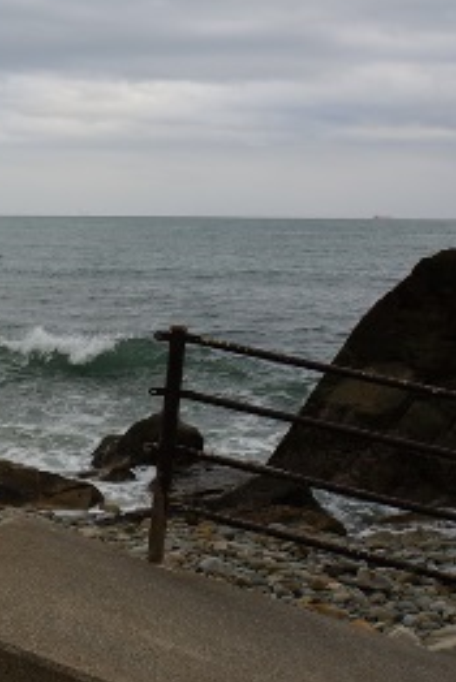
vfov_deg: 36.5
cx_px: -122
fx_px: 1035
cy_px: 332
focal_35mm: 55
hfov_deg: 22.5
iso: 100
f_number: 9
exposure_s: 1/80
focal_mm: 19.9
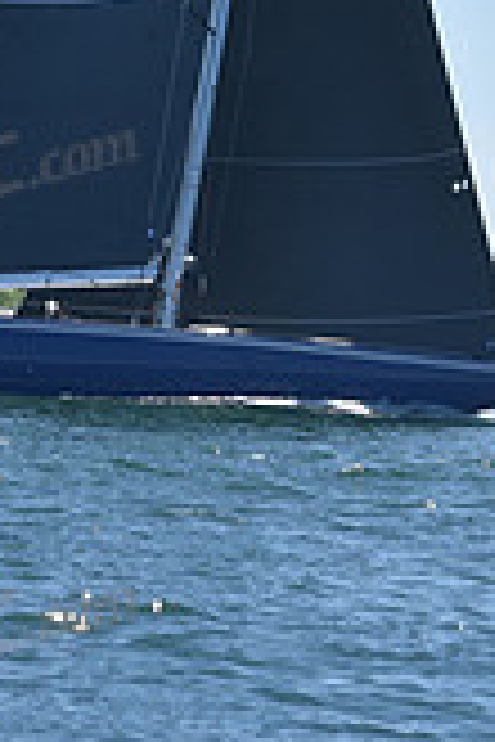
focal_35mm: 428
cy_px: -85
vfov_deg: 4.8
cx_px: 371
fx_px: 8827
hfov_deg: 3.2
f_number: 8
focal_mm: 122
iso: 200
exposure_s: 1/1000
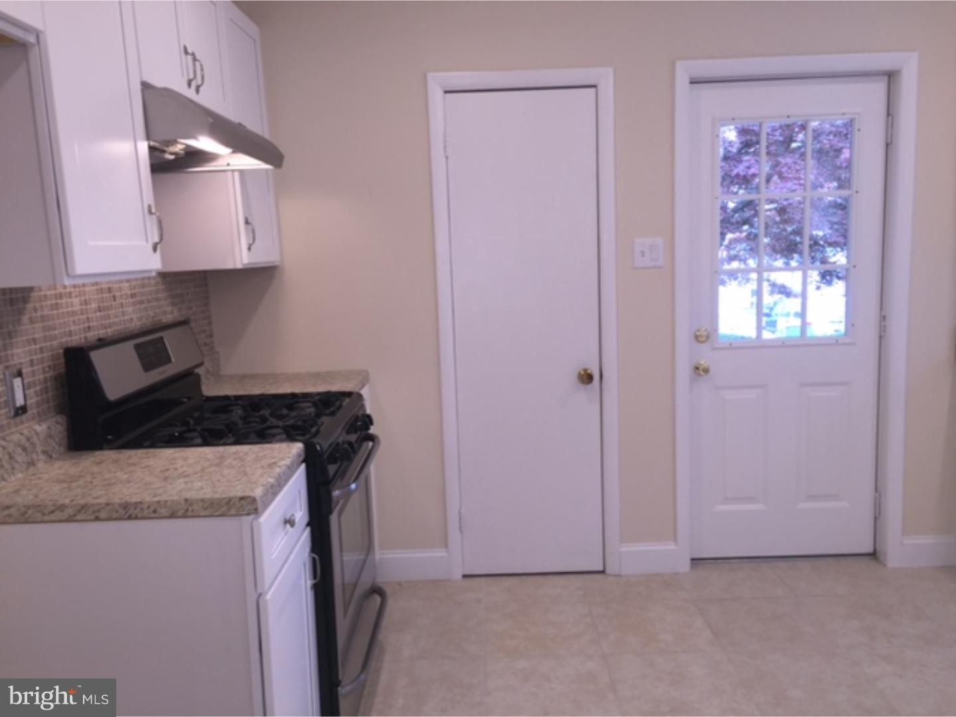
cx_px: 478
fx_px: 801
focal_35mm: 29
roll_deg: +0.4
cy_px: 358
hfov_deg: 61.7
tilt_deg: -7.9
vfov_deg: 48.2
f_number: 2.2
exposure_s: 1/30
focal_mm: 4.15
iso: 32
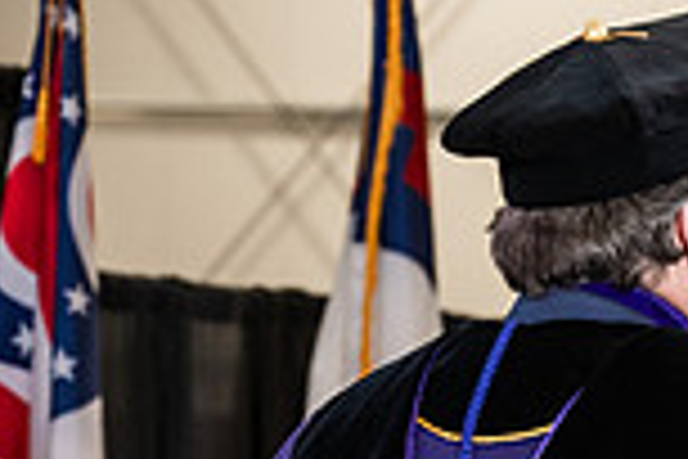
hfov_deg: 7.6
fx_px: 5064
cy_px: 574
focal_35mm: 265
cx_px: 1075
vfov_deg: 5.2
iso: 1250
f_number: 4
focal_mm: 70
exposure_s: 1/200
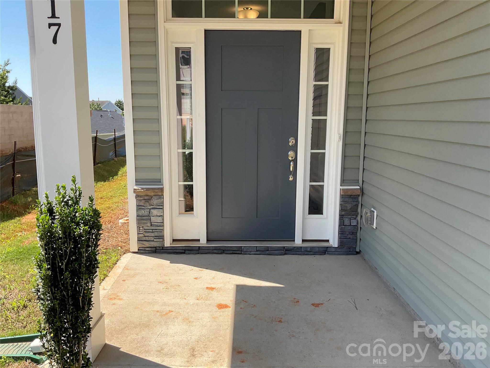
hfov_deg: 61.7
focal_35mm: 29
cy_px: 184
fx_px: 411
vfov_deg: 48.2
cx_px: 245
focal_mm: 3
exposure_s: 1/842
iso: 16
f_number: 1.8
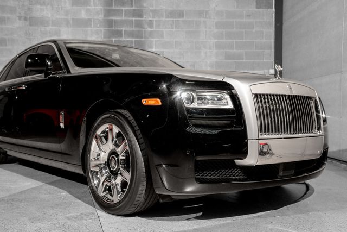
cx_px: 174
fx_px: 386
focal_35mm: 40
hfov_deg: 48.4
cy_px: 116
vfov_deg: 33.4
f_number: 5.6
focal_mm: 40
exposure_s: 1/60
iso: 320
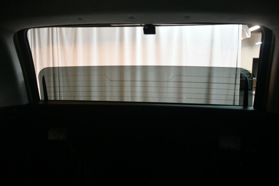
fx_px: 209
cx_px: 140
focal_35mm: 27
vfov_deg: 47.9
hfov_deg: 67.4
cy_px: 93
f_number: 3.5
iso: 3200
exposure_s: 1/125
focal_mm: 18
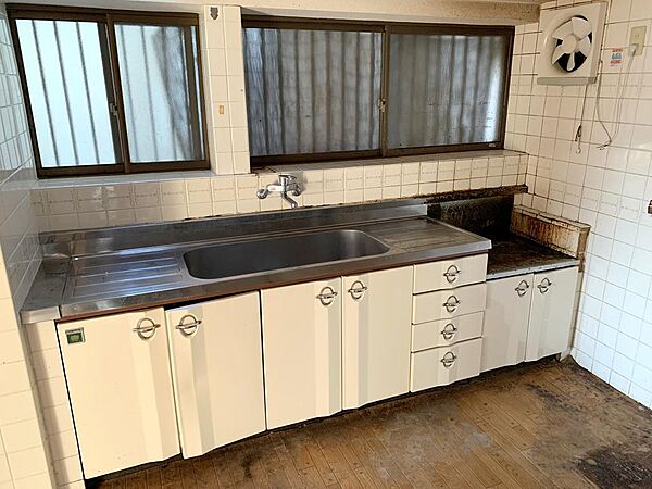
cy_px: 244
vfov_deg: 53.1
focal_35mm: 26
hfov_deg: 67.3
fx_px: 490
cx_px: 326
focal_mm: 4.25
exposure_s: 1/60
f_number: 1.8
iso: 320
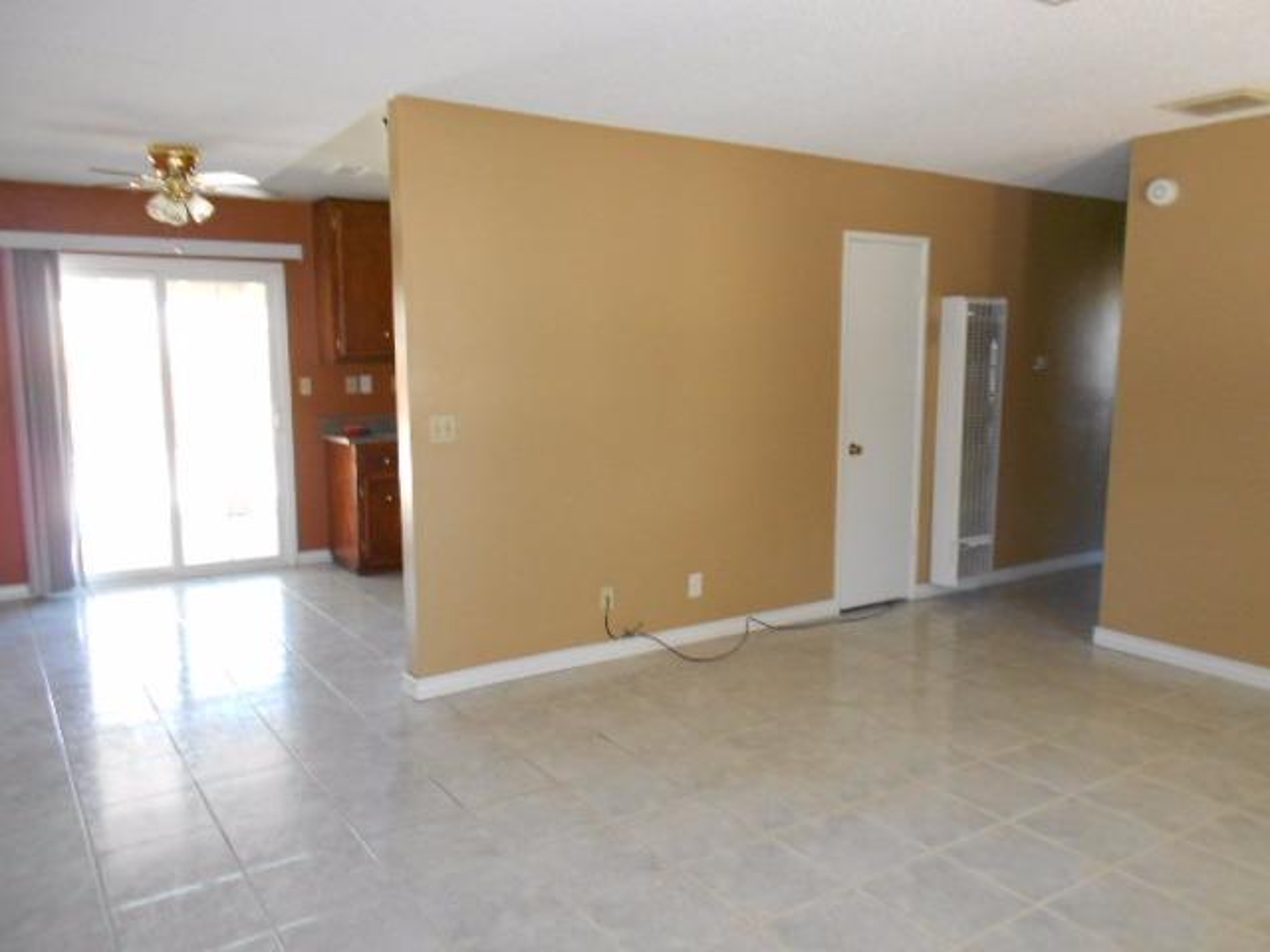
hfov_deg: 67.3
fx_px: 954
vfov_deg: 53.1
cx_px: 635
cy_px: 476
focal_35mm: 26
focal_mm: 4.6
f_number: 3.2
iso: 320
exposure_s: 1/25
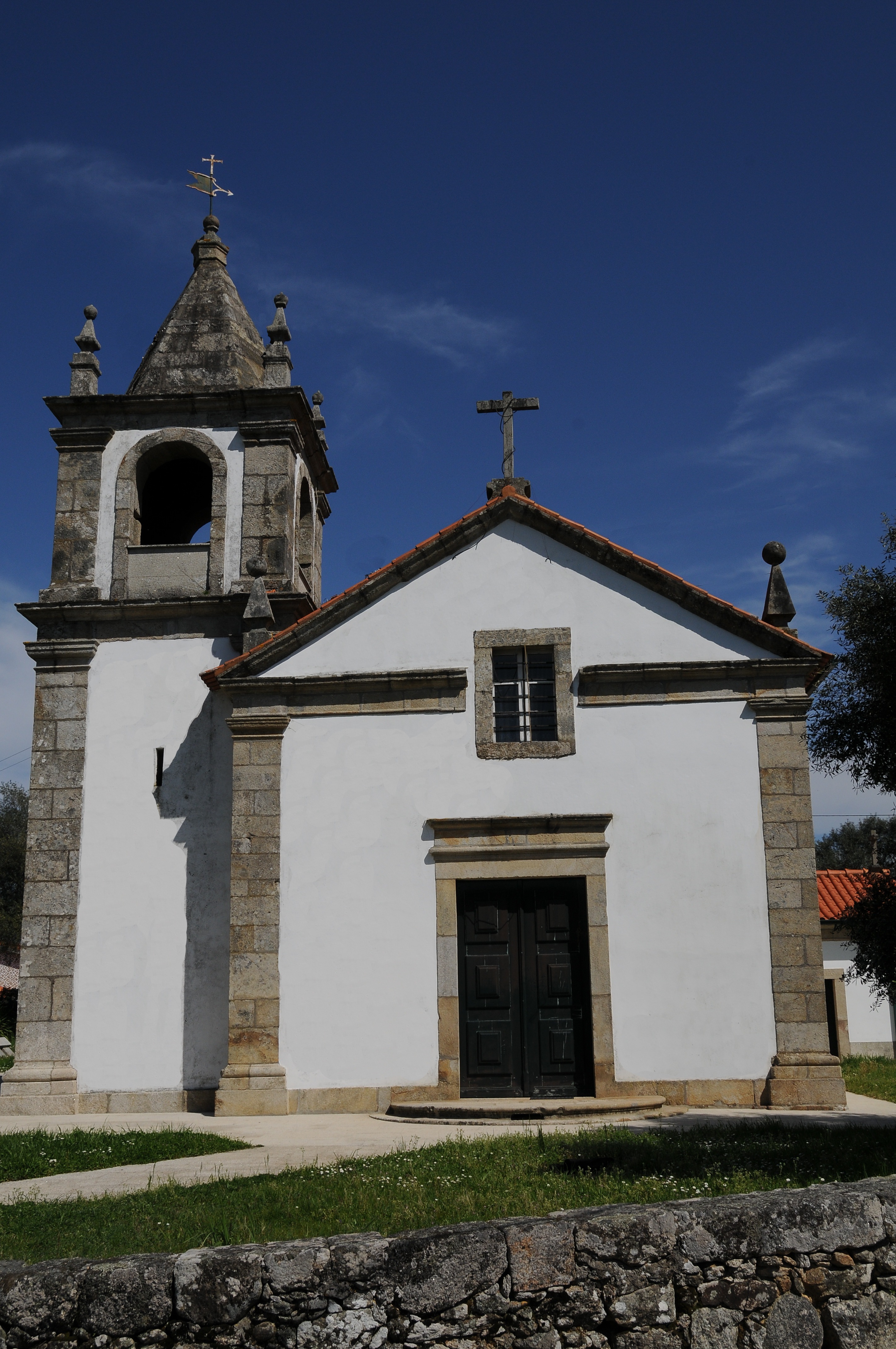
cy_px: 674
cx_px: 448
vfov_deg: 53.2
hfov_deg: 36.8
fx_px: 1347
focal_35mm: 36
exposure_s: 1/640
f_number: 13
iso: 200
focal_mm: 24
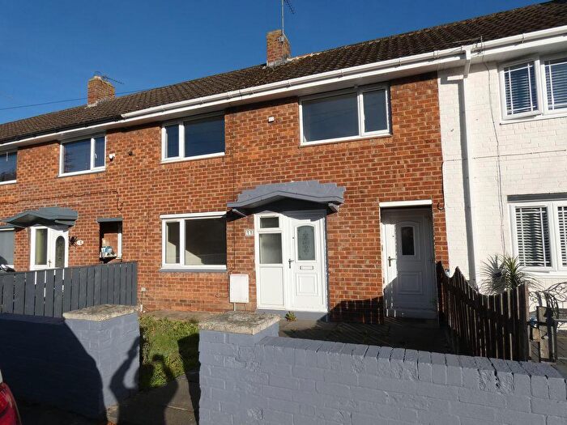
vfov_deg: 66.0
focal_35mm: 20
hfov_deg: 81.7
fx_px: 328
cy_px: 212
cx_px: 284
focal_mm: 3.6
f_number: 4.5
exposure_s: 1/800
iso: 80
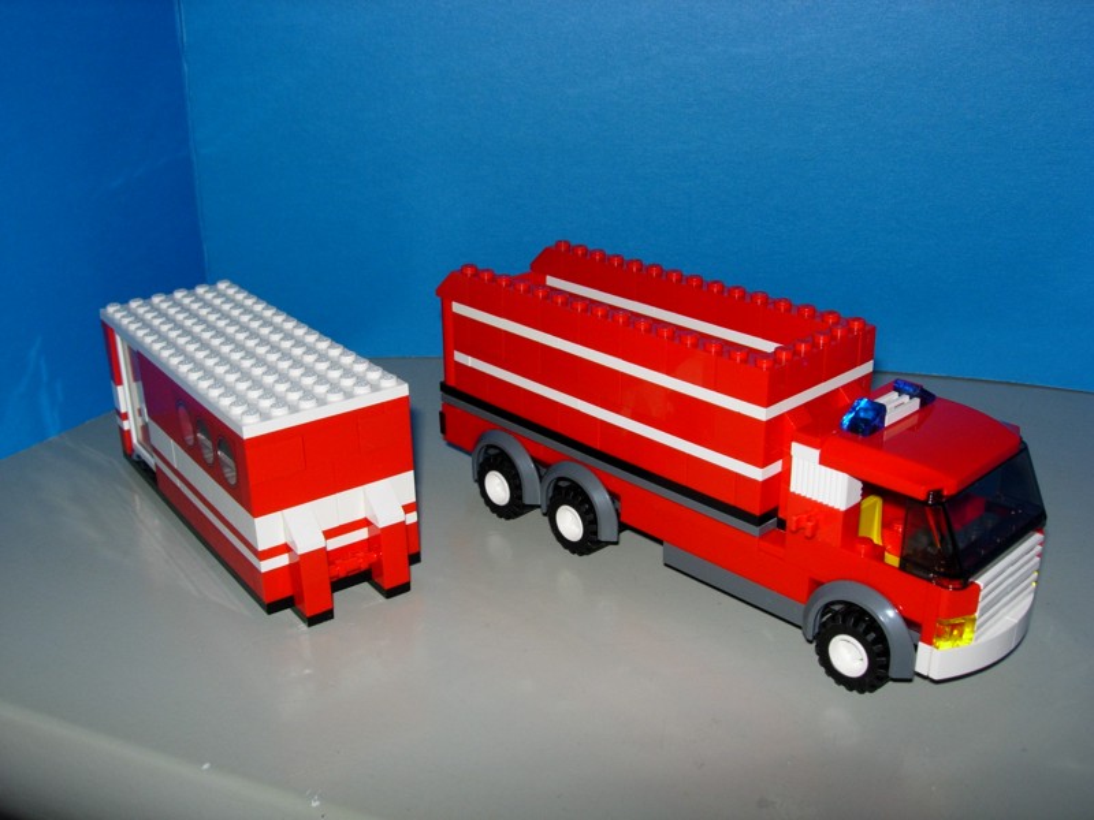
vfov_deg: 37.7
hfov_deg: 49.0
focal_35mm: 38
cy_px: 410
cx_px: 547
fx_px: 1201
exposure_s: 1/64
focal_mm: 7.8
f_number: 4.8
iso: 79
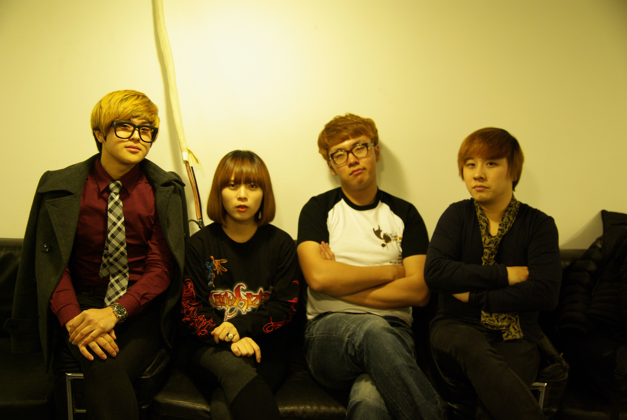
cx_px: 314
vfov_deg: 37.0
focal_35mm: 36
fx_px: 628
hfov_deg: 53.1
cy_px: 210
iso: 400
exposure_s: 1/15
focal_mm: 23.75
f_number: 2.8
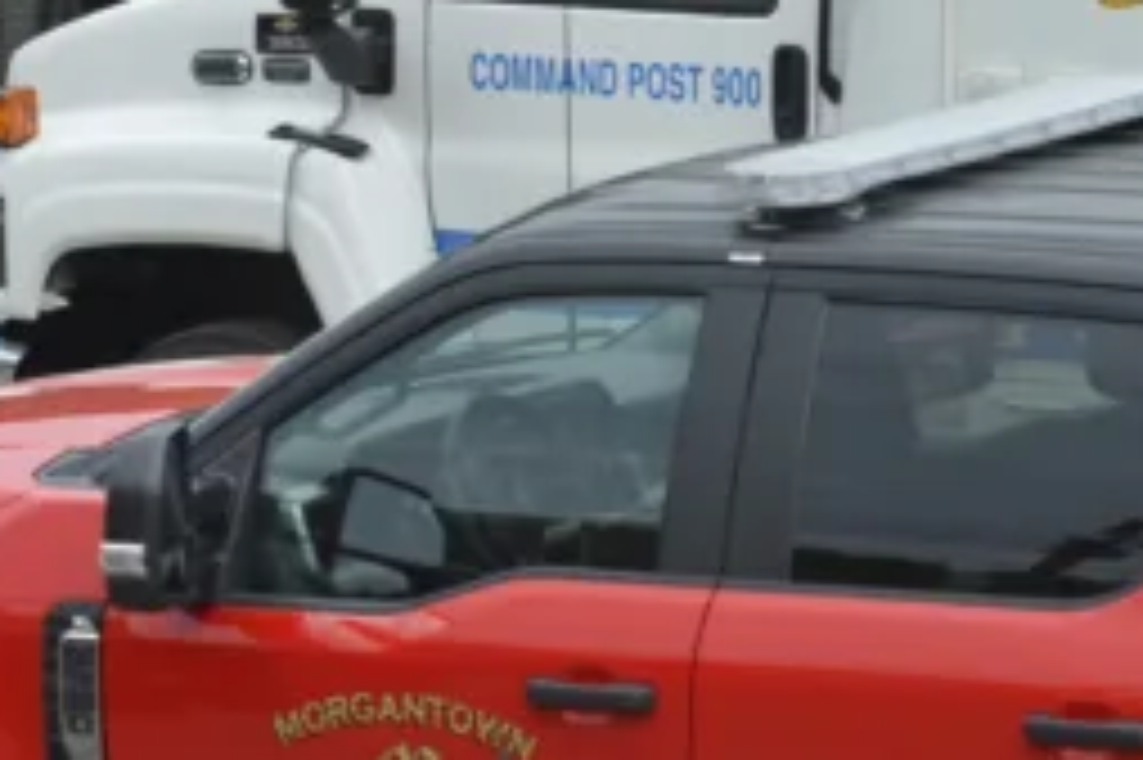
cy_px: 72
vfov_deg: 2.9
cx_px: 362
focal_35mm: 474
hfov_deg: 4.4
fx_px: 15039
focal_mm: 160
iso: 400
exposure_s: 1/2000
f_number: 4.5
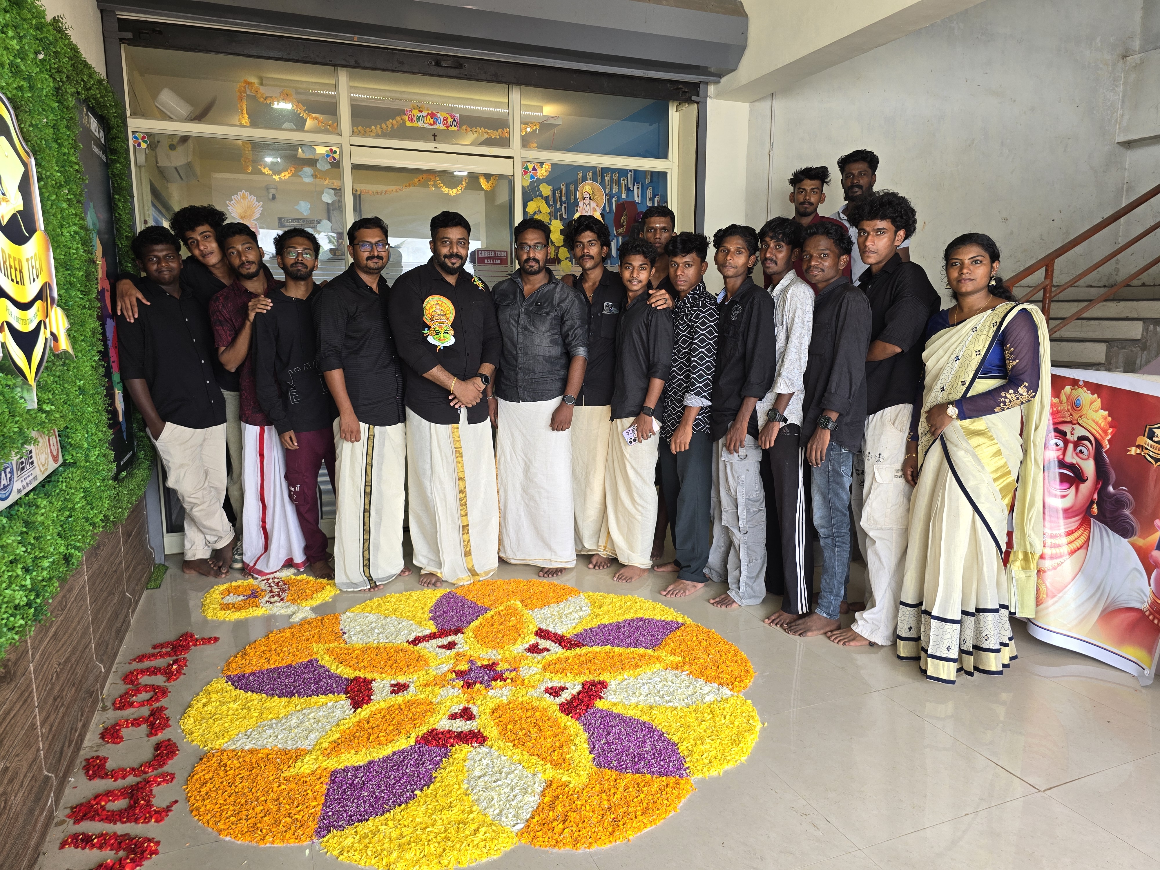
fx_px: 771
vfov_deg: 58.9
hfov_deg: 73.9
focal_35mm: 23
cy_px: 435
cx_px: 580
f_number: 1.7
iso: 40
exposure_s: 1/100
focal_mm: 6.3
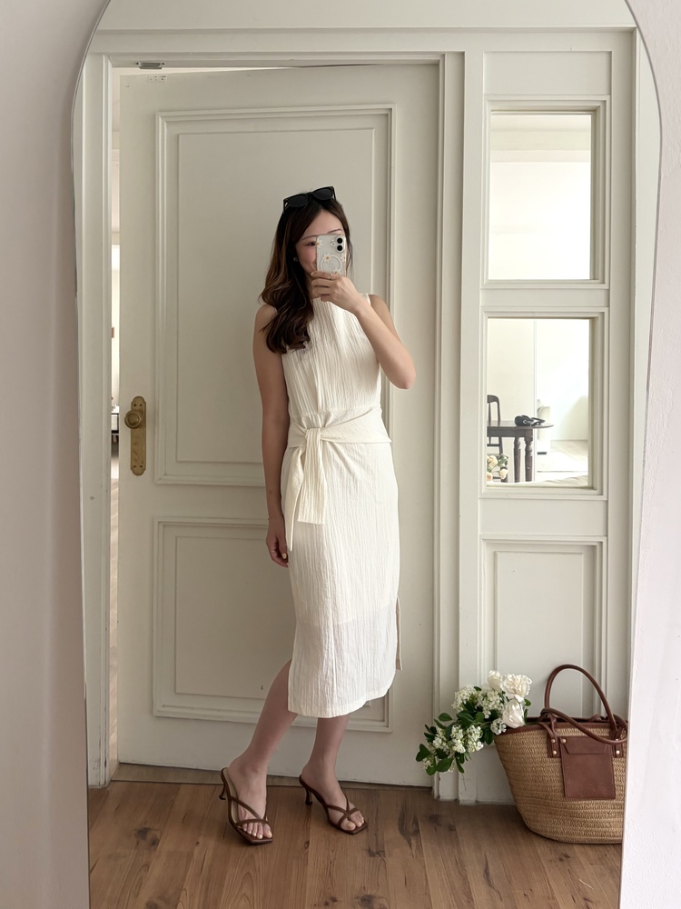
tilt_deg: -13.8
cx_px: 340
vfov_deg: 67.3
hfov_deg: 53.1
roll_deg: -0.2
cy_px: 454
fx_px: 682
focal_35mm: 26
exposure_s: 1/75
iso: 125
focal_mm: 5.96
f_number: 1.6
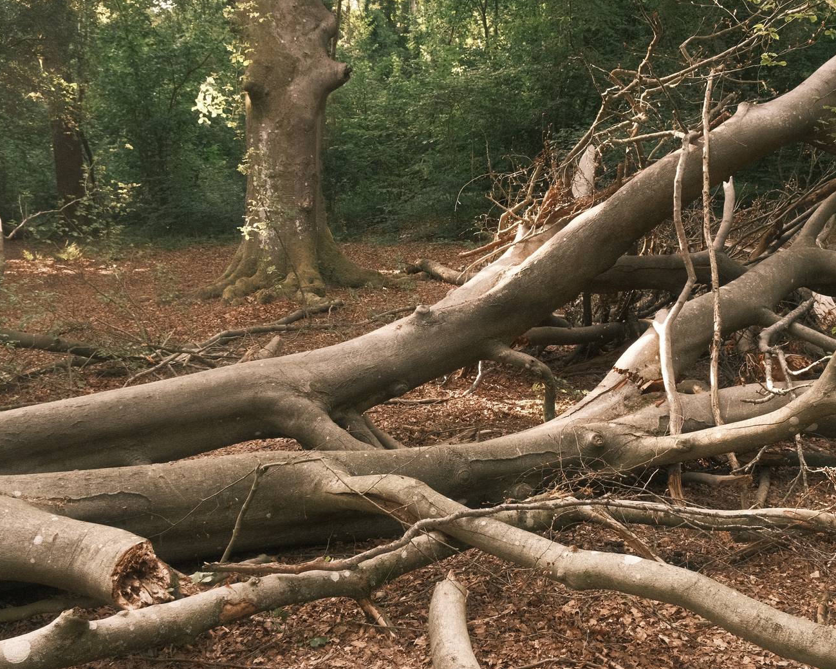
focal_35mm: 37
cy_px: 339
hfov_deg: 48.8
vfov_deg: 40.1
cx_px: 501
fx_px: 915
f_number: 8
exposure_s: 1/100
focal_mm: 21.2
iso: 2500
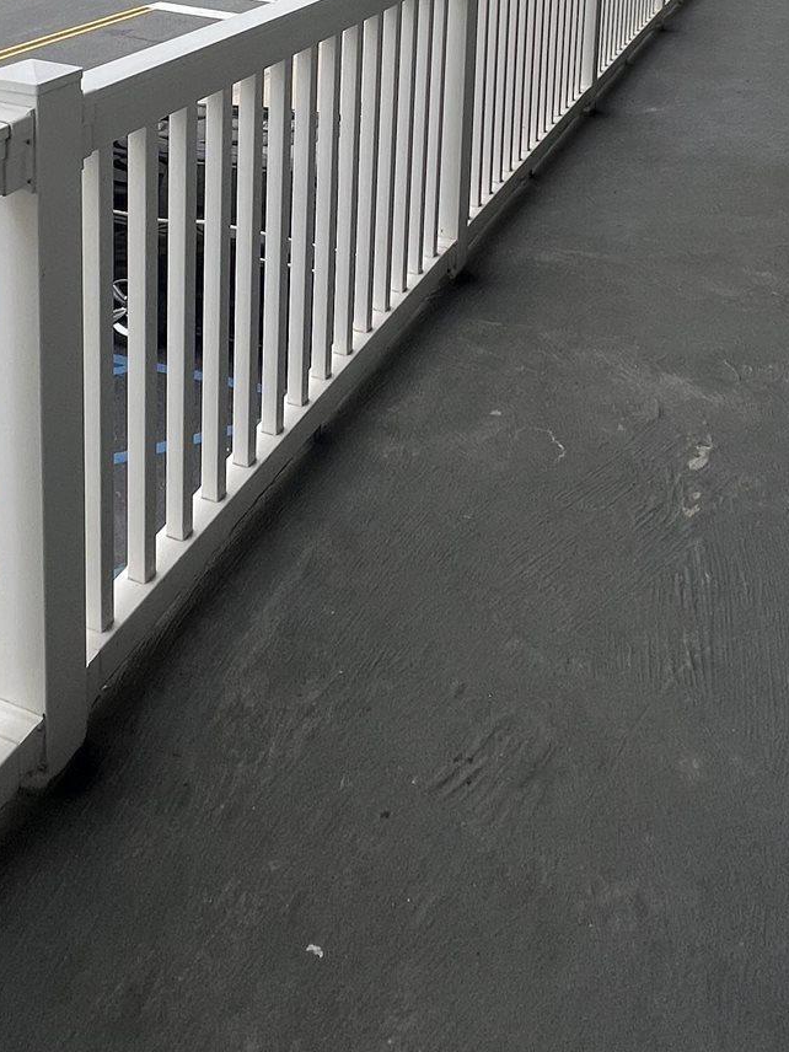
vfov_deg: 43.1
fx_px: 1064
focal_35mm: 35
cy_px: -59
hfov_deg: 40.6
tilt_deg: -7.9
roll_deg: -1.5
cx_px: 340
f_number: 1.8
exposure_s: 1/774
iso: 32
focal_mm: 1.57
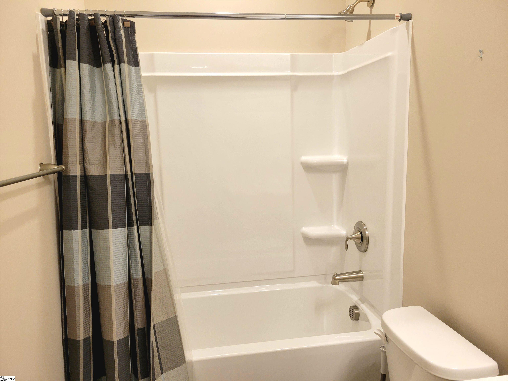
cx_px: 254
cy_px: 190
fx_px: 382
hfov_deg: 67.3
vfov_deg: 53.1
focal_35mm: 26
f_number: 1.8
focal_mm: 5.4
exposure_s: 1/120
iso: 200
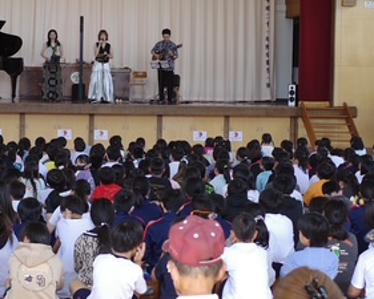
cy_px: 129
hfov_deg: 17.9
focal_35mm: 107
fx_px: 1185
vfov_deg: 14.4
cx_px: 138
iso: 100
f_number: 2.8
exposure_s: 1/80
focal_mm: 18.3
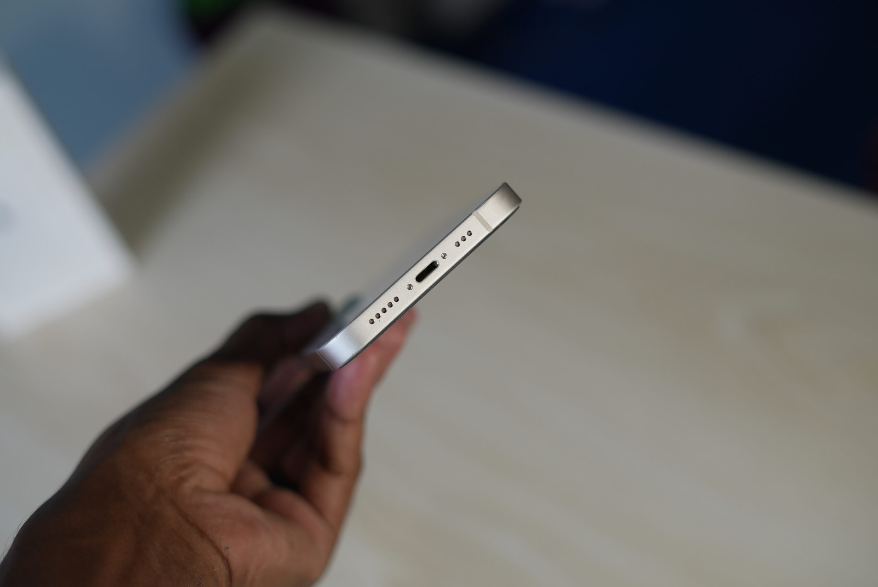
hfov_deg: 39.6
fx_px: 1220
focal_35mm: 50
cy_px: 294
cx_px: 439
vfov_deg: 27.0
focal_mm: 50
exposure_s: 1/100
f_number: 2.8
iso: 320
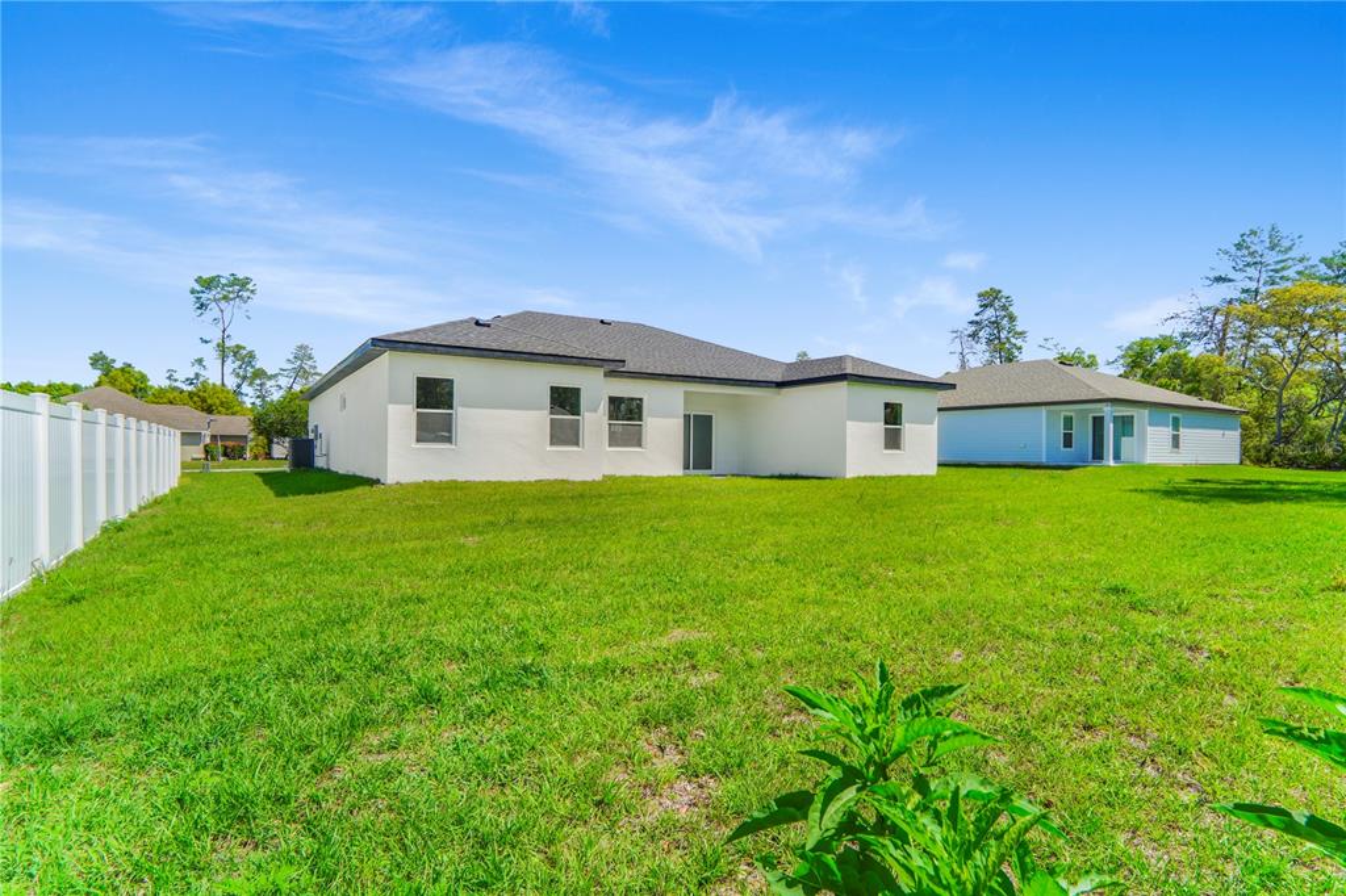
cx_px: 673
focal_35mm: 18
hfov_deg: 90.0
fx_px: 673
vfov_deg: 67.3
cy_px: 448
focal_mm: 12
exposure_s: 1/320
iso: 100
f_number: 6.3
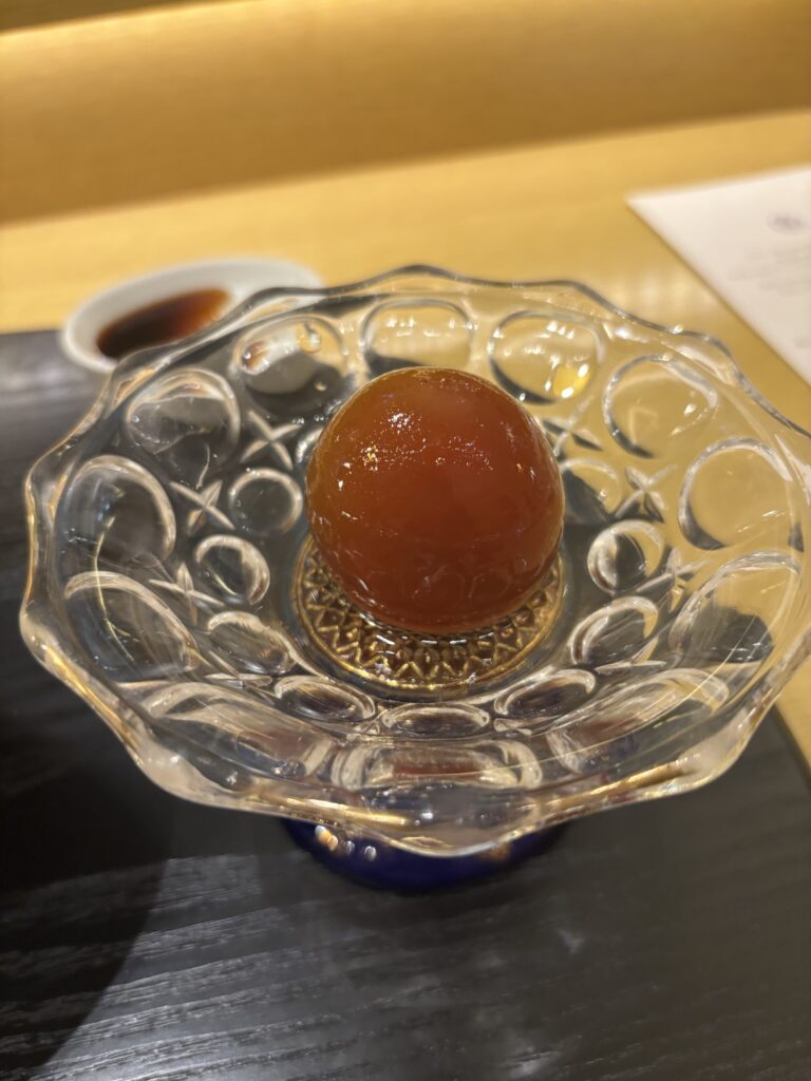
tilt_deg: -47.7
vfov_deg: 67.3
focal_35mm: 26
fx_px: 812
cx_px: 406
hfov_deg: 53.1
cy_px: 540
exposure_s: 1/56
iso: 320
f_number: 1.6
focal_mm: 5.96
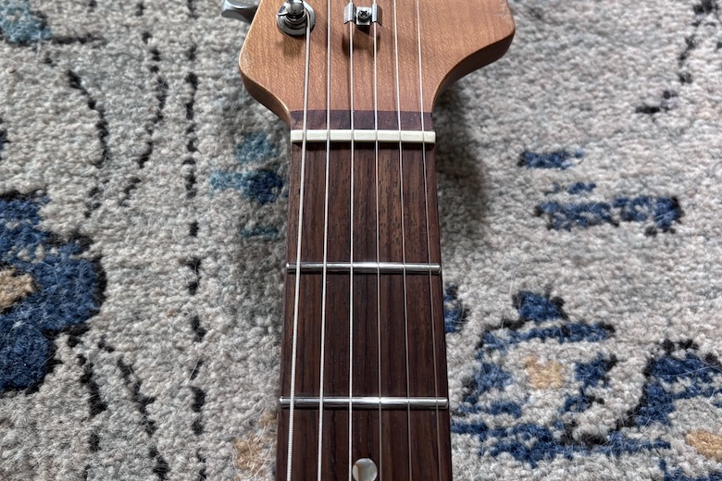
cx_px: 353
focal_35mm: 37
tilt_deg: -69.0
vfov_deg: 35.4
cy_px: 140
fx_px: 742
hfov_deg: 51.9
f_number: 1.6
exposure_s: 1/60
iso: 250
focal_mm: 5.96
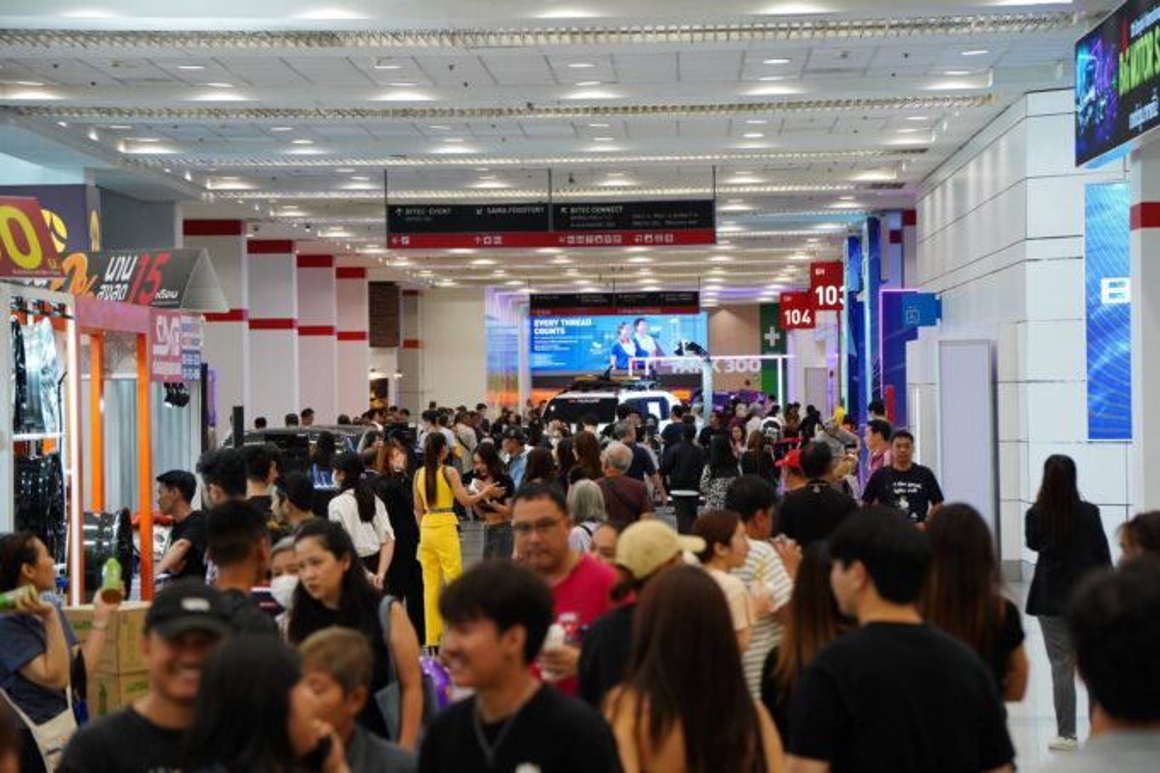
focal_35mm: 130
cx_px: 580
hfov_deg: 15.8
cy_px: 386
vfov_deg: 10.5
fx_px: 4189
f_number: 5.6
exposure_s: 1/200
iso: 2000
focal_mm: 130
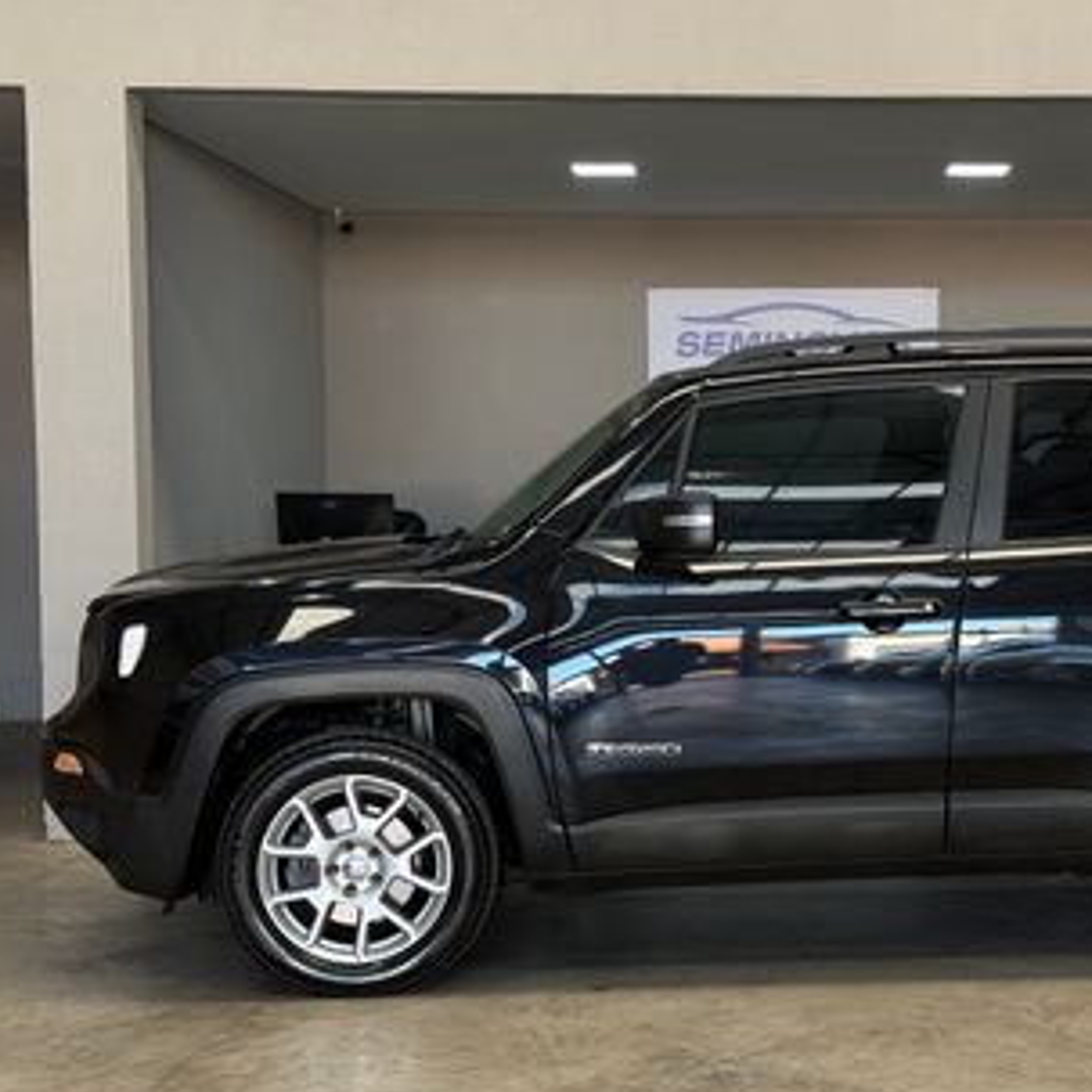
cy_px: 627
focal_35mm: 66
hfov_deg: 25.8
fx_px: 2356
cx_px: 807
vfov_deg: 26.1
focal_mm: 6.76
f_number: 1.78
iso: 80
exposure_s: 1/60
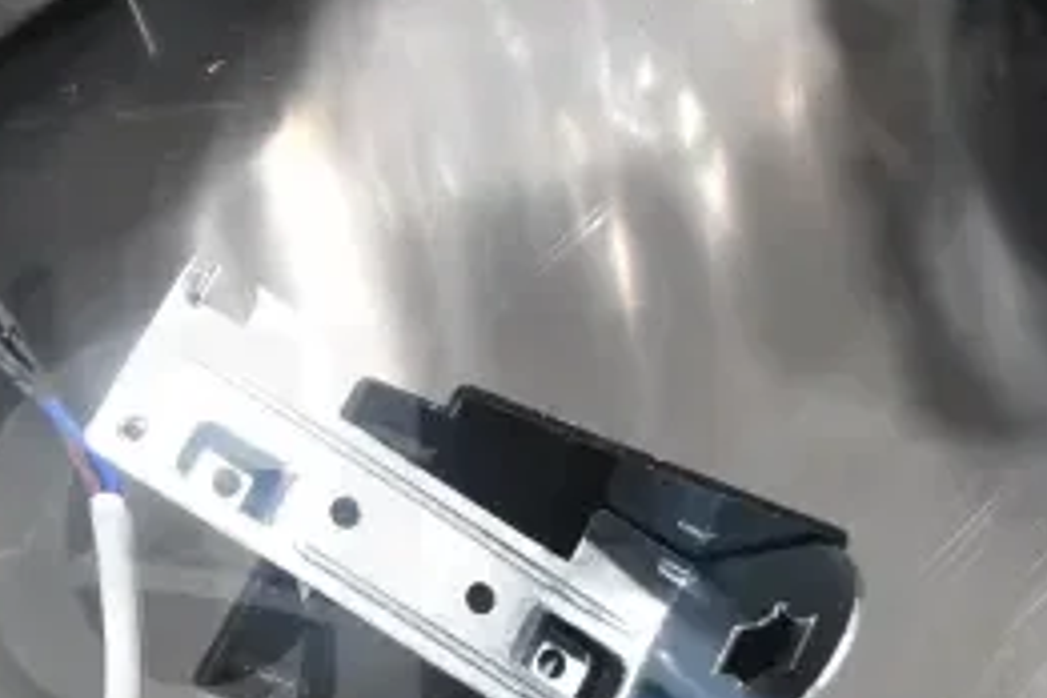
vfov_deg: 21.1
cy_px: 644
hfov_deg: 30.3
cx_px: 72
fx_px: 1832
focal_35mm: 63
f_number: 6.3
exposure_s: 1/160
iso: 6400
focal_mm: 18
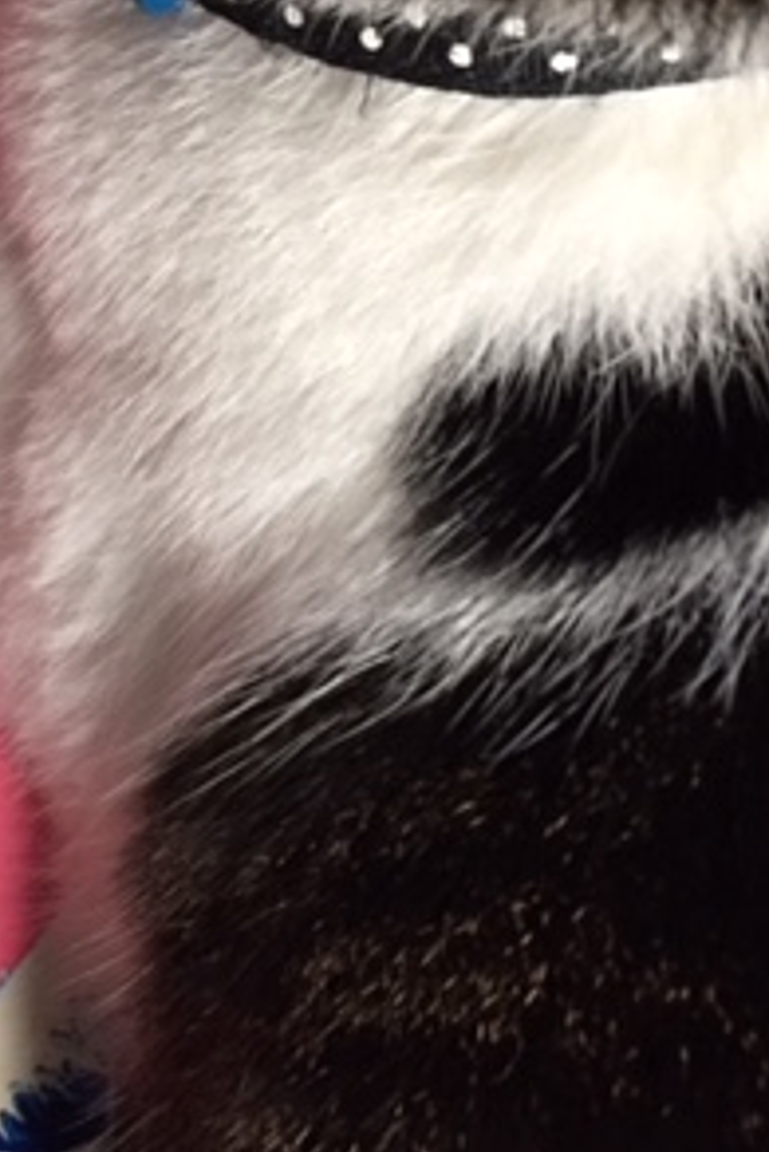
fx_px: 2112
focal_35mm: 66
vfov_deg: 30.3
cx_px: 28
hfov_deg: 20.1
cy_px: 402
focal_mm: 4.15
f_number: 2.2
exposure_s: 1/20
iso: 250
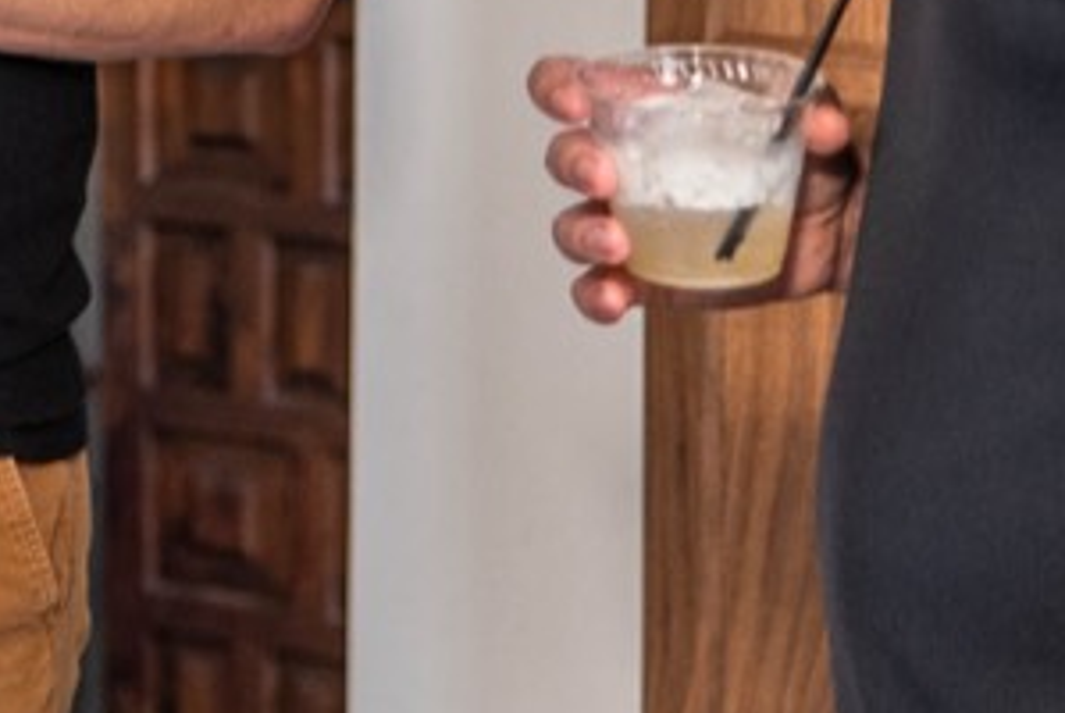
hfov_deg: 10.1
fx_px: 5537
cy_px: -602
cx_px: -1150
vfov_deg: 7.1
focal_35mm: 187
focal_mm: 35
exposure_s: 1/125
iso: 250
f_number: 2
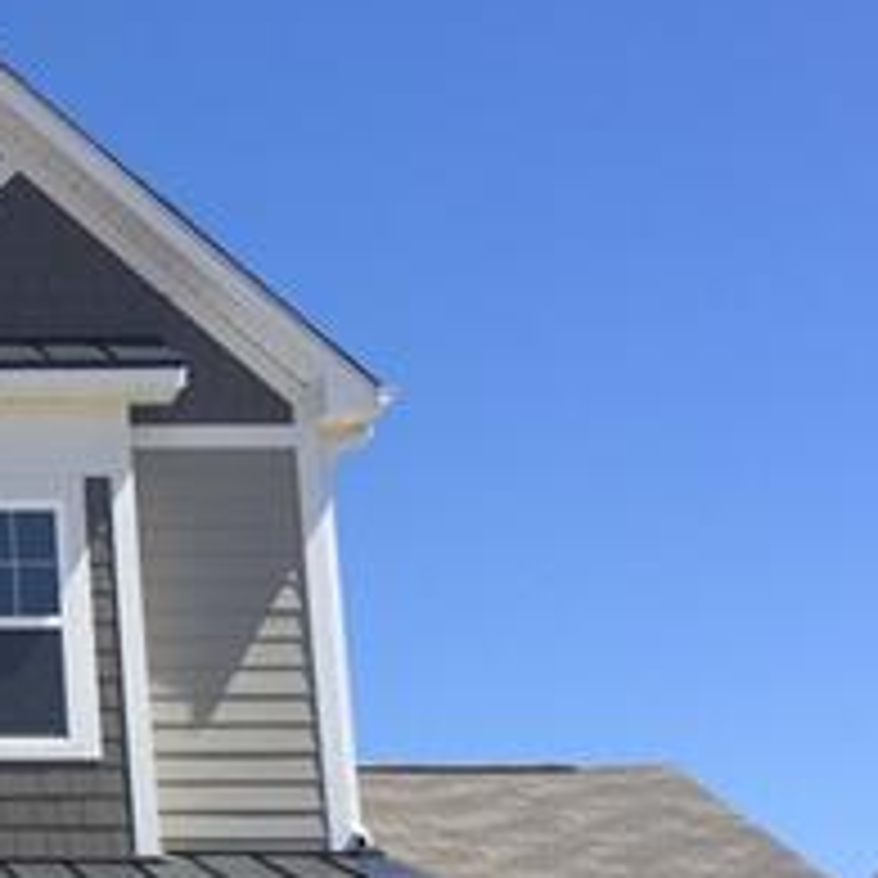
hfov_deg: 18.3
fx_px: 2410
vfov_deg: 20.5
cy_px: 635
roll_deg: -0.1
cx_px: -455
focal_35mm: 84
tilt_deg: +14.9
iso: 32
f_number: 2.2
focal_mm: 4.15
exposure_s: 1/1582
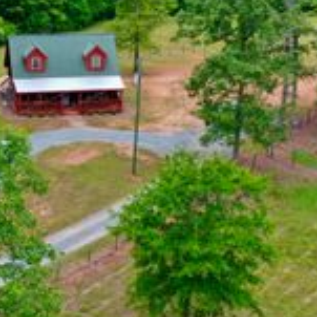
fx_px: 818
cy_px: 156
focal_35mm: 79
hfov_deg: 21.5
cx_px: 36
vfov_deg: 21.9
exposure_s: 1/200
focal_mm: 10.26
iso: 100
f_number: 4.5
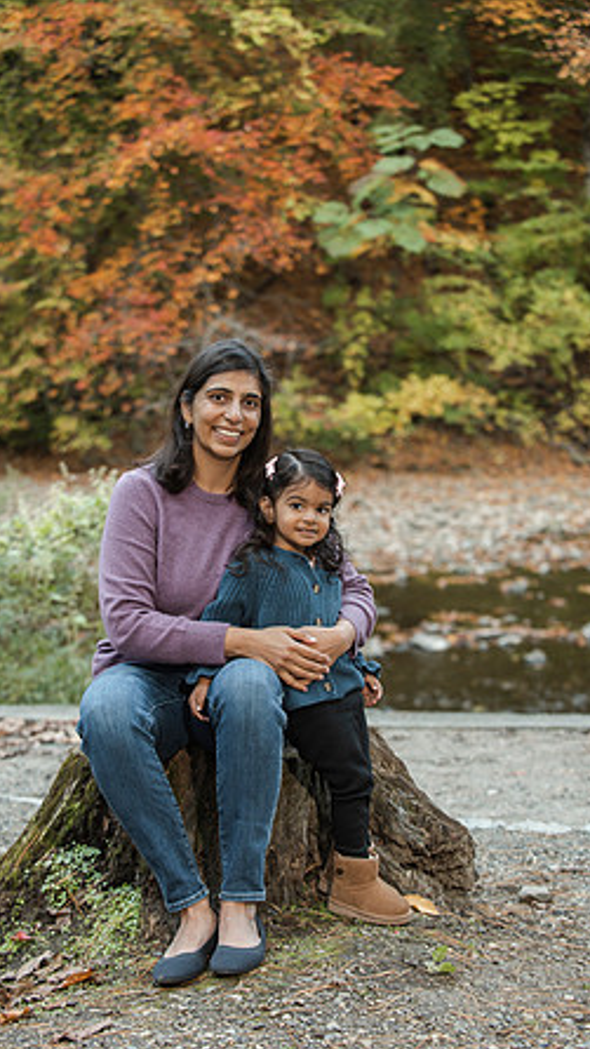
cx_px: 259
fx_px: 2057
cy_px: 527
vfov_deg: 28.6
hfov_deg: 16.3
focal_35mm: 74
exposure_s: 1/125
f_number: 4
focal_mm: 70
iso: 640
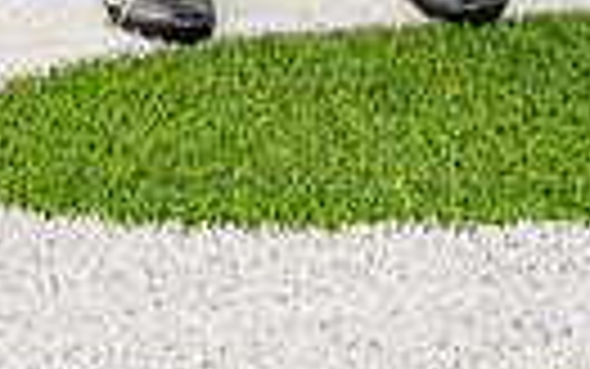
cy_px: -621
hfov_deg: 13.2
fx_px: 2542
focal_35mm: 158
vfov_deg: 7.6
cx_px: 275
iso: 125
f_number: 5.6
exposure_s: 1/800
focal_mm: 45
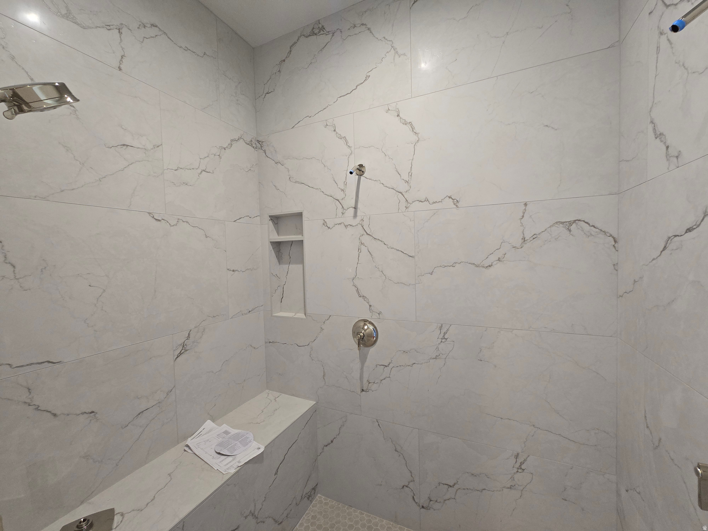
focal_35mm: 13
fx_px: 266
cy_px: 266
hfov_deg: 106.2
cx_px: 354
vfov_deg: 89.9
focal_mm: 2.2
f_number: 2.2
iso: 250
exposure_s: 1/60
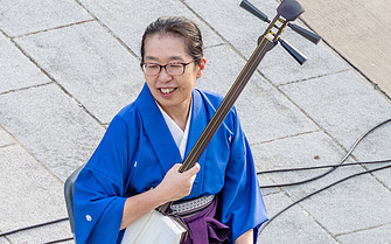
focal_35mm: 1508
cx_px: -38
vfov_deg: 0.9
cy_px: 454
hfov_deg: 1.4
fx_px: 16061
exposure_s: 1/640
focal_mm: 400
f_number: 5.6
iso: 900
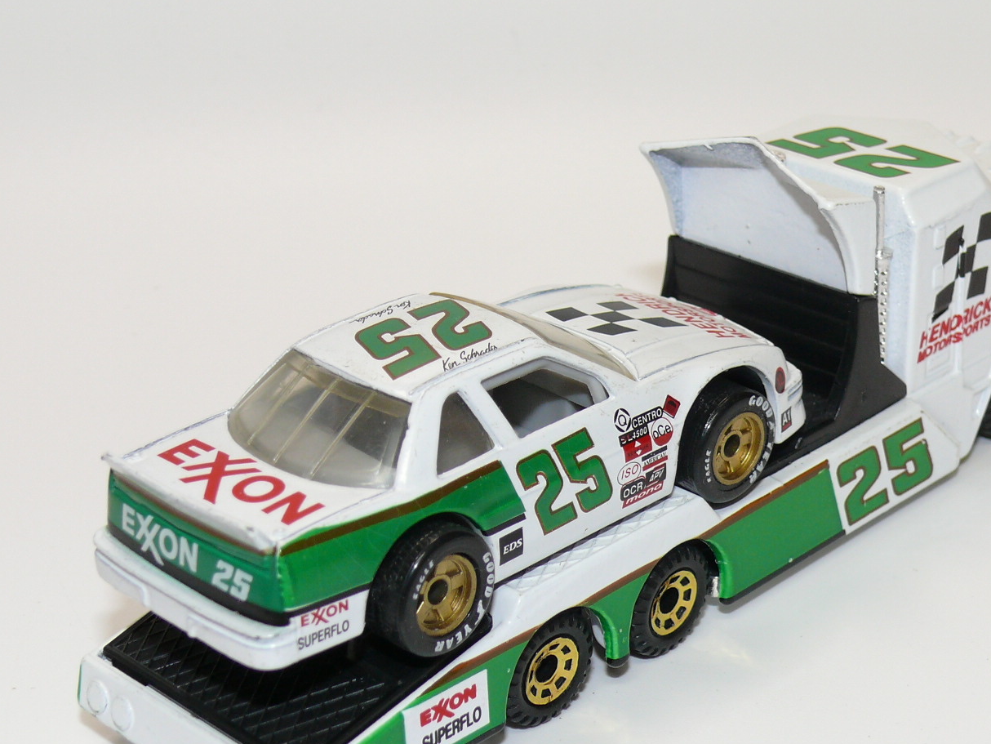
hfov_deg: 23.5
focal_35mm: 83
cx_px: 593
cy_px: 427
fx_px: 2377
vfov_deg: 17.8
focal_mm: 10.3
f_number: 4
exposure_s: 1/30
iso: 100
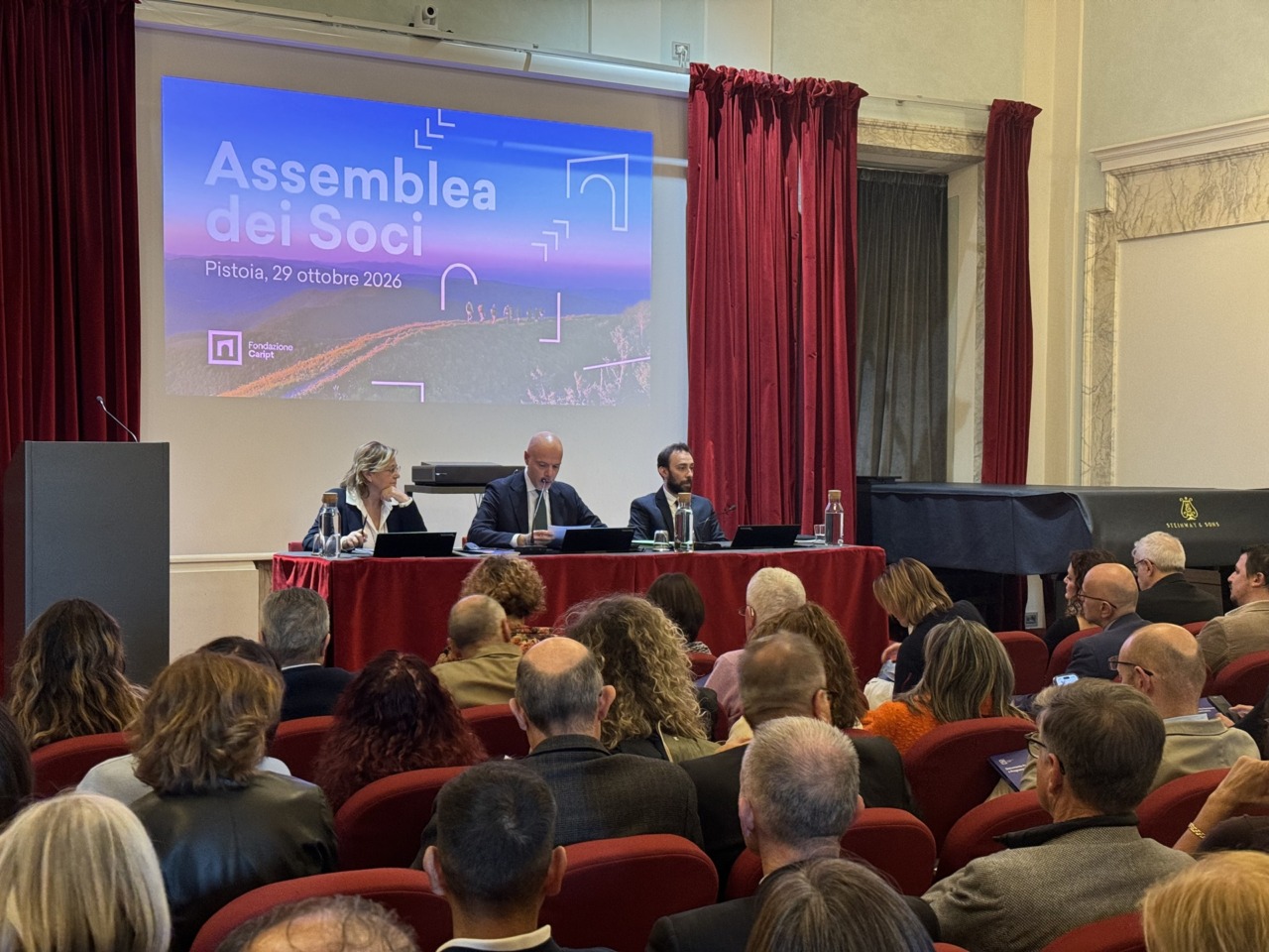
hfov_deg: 39.7
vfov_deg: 30.3
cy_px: 476
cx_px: 634
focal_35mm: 48
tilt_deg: -0.9
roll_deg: +0.2
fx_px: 1760
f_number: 1.78
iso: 250
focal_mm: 6.76
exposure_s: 1/51
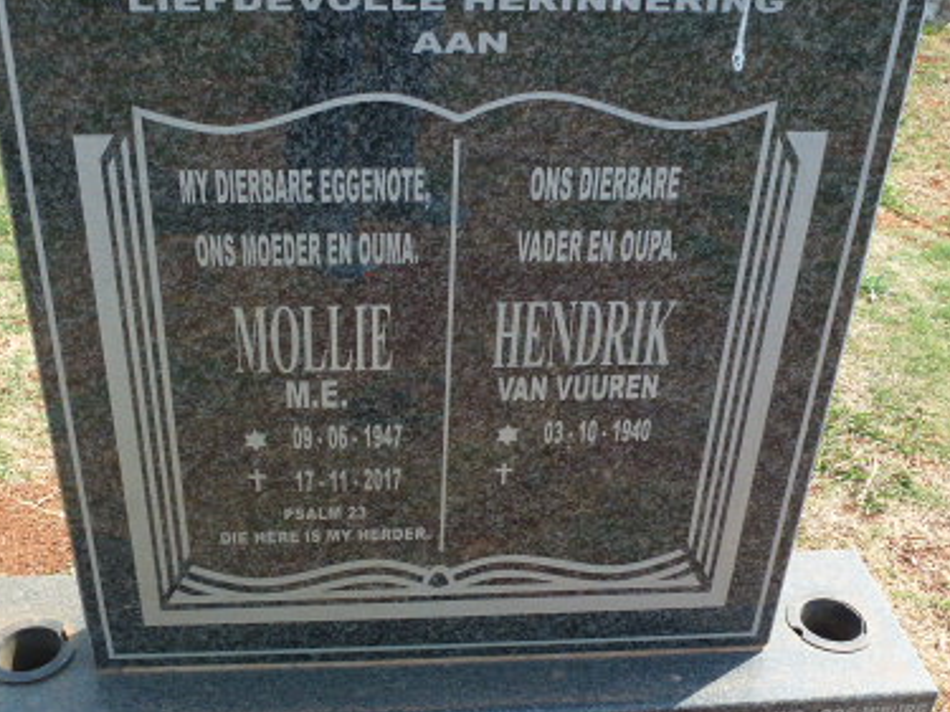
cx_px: 405
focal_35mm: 41
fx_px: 1125
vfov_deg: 35.0
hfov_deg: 45.7
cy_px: 438
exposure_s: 1/250
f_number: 4
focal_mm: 4.3
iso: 100
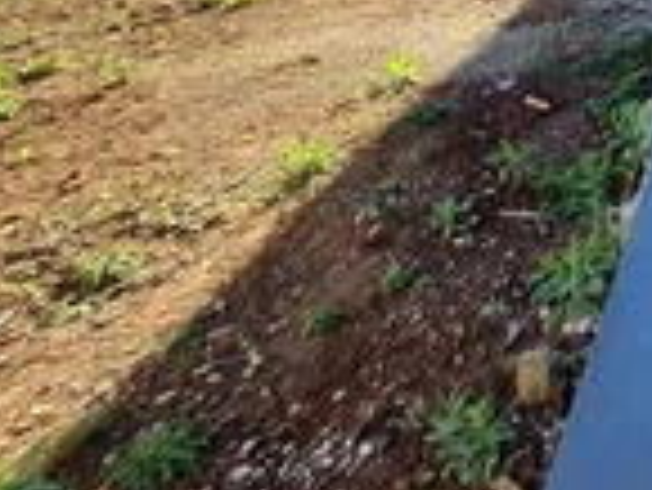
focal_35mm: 43
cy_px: -243
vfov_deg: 25.4
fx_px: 811
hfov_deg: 26.7
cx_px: 1034
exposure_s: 1/590
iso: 50
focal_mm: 1.74
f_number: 2.2
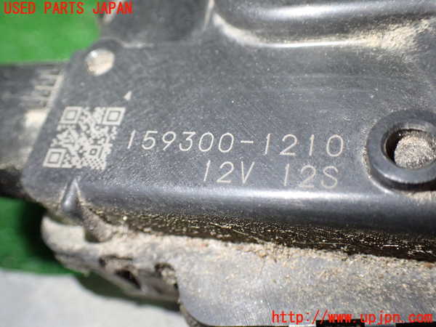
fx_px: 479
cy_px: 164
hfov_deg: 49.0
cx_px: 218
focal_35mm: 38
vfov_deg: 37.7
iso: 800
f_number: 2.7
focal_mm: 6.83
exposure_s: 1/60
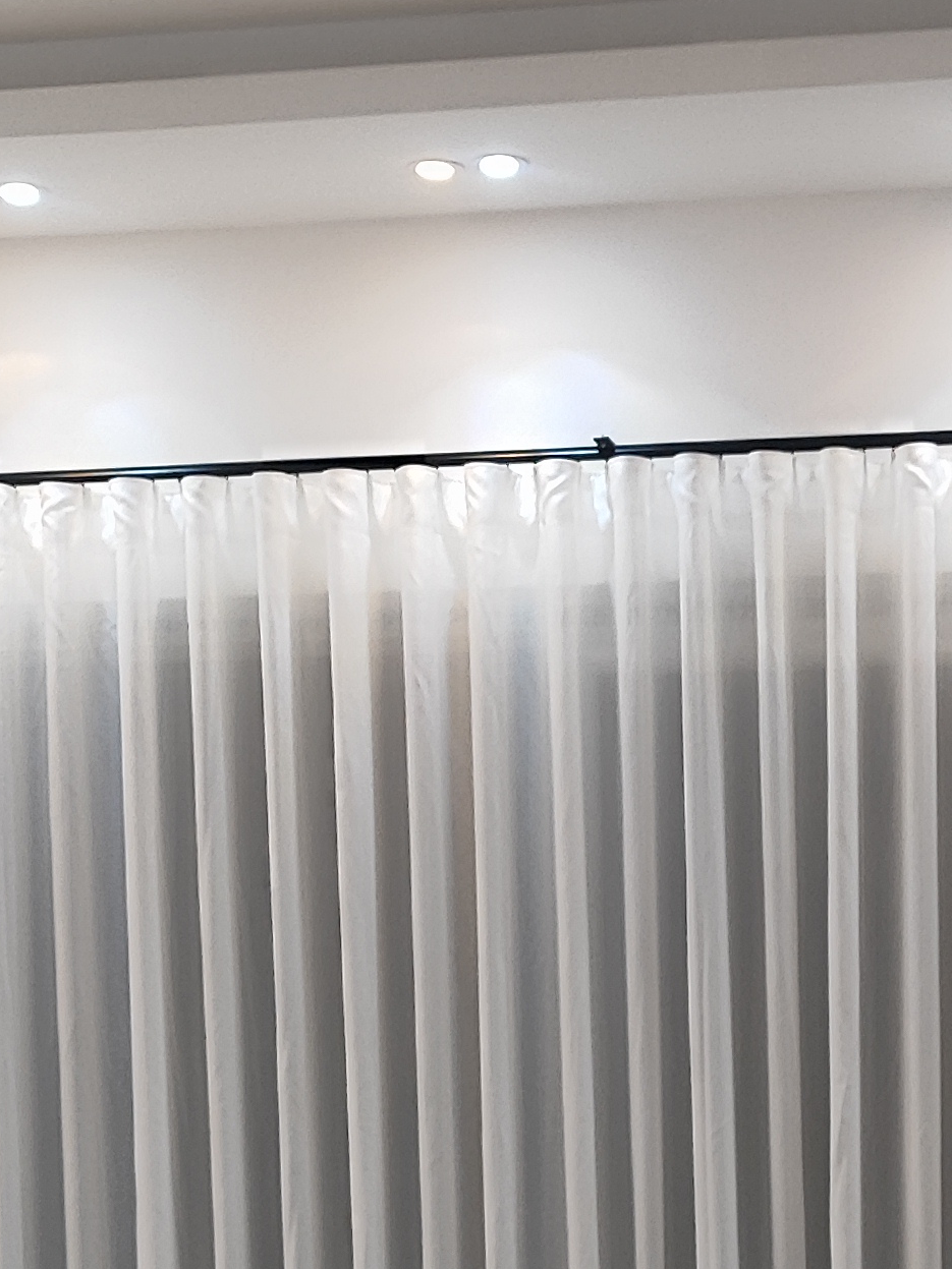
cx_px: 720
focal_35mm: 77
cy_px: 1166
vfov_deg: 24.5
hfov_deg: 19.0
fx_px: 2824
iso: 678
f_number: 1.89
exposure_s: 1/100
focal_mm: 5.89
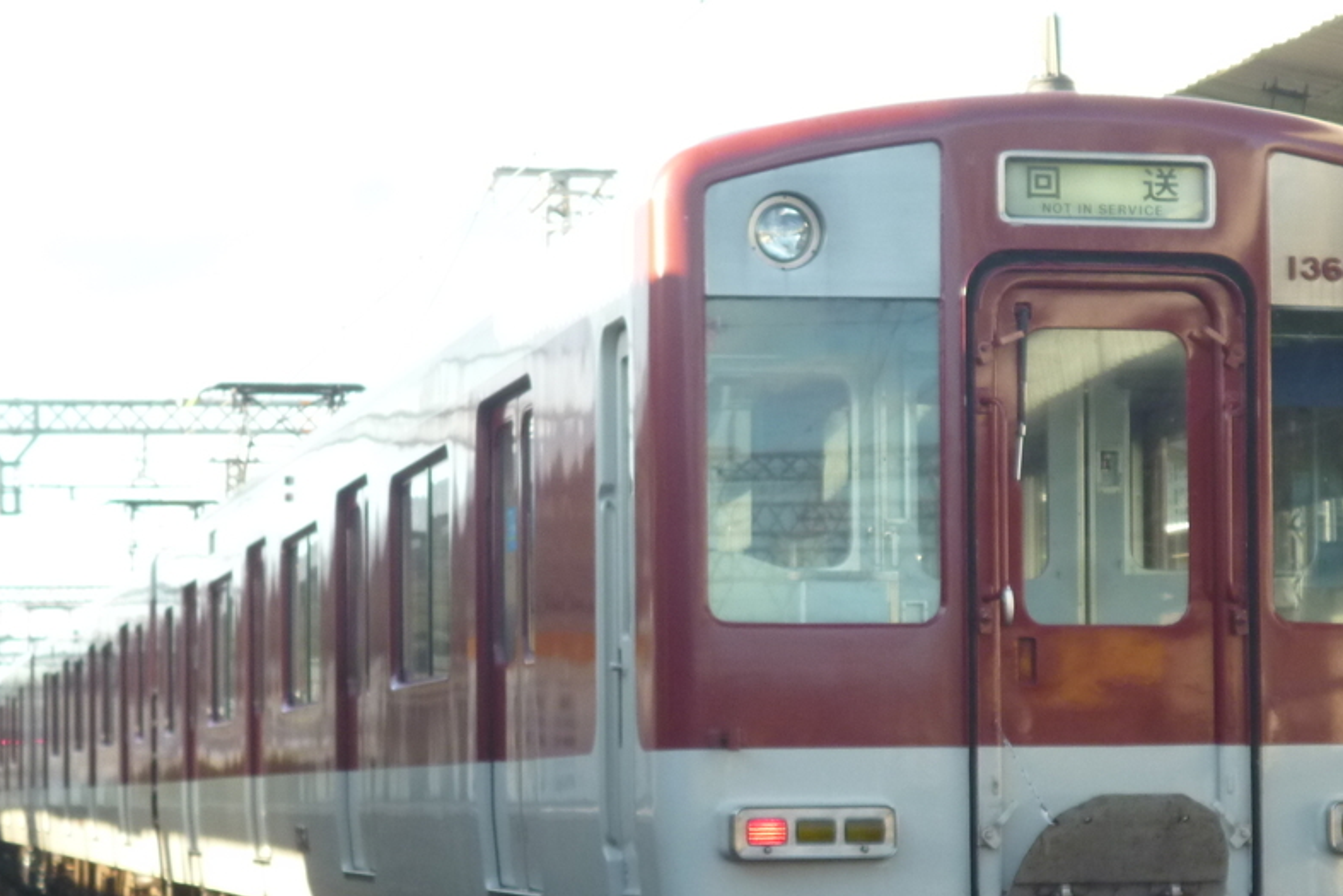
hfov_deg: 18.4
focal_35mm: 111
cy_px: 671
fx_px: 4141
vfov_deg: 12.3
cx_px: 841
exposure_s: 1/100
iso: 200
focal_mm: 12.5
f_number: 5
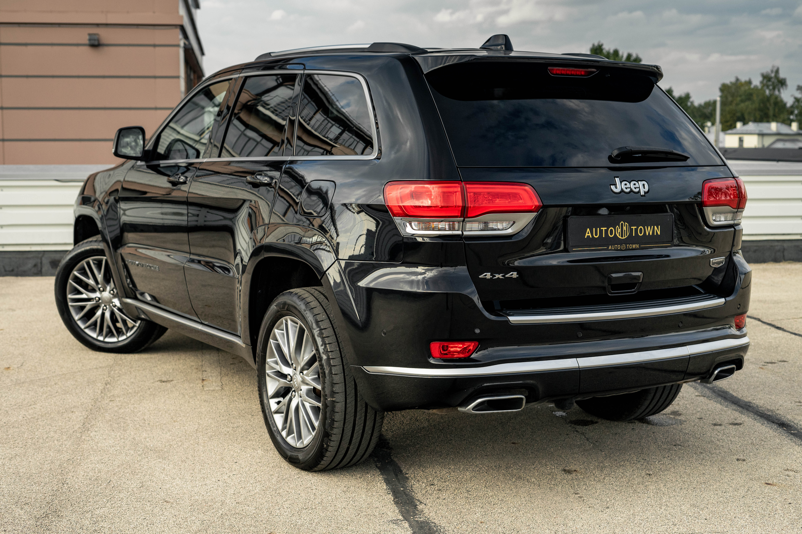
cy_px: 267
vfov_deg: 27.0
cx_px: 401
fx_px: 1114
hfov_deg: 39.6
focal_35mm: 50
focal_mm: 50
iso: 640
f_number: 4.5
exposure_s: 1/400
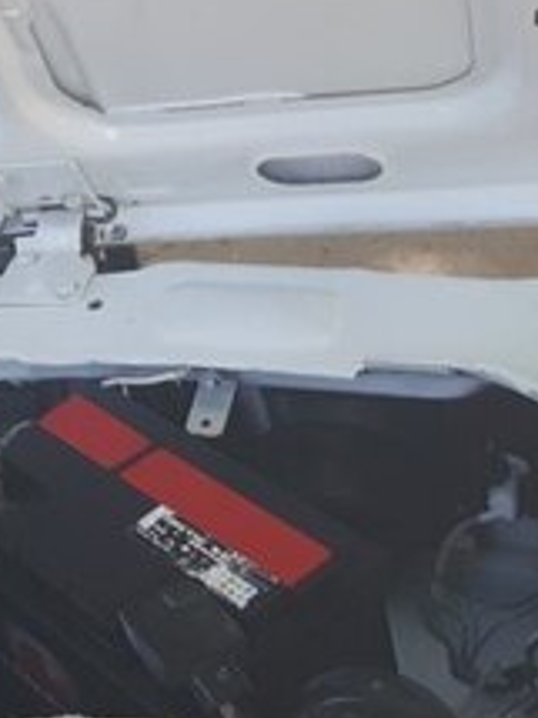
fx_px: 1722
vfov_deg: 23.6
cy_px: 326
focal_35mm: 83
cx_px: -444
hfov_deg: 15.2
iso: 50
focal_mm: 3.6
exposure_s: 1/100
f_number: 1.9
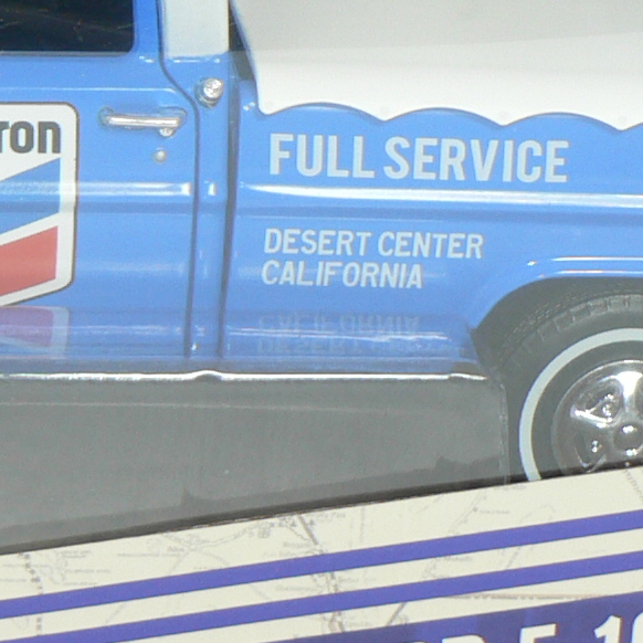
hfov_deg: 6.3
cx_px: 119
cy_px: 169
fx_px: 5800
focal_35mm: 276
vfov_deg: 6.3
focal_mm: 11.8
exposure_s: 1/60
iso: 80
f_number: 3.2
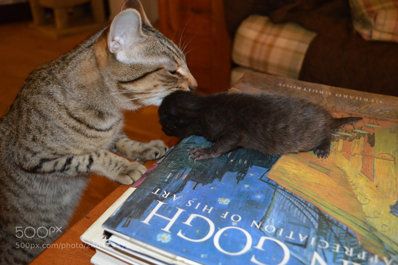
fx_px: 365
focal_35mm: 33
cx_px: 199
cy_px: 132
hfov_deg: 57.3
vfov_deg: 39.9
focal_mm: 22
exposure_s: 1/15
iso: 1600
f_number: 3.8
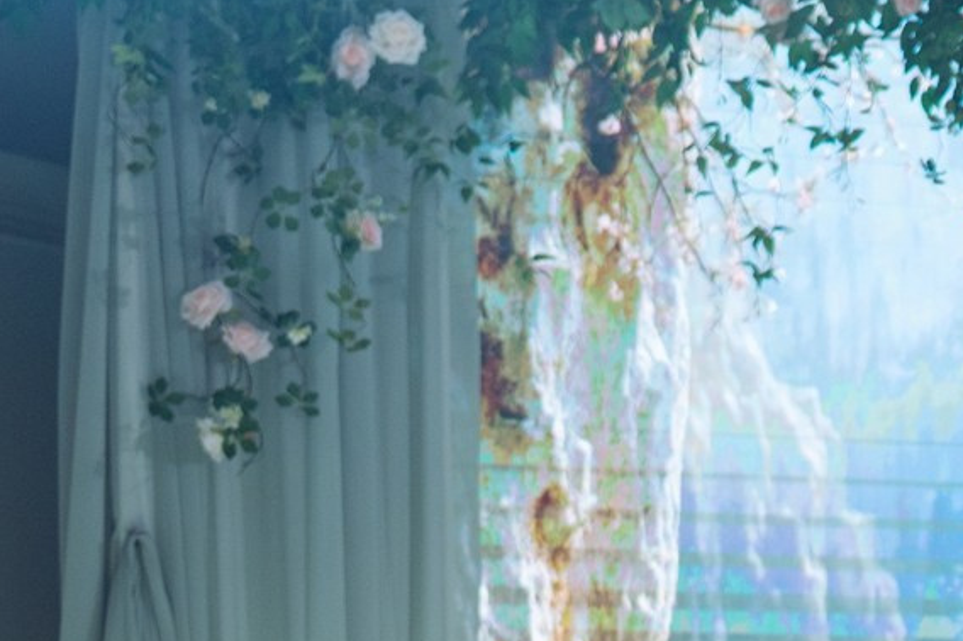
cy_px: 969
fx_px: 4277
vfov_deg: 8.4
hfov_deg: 11.2
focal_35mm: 160
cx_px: 2116
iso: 800
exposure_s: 1/200
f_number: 2.8
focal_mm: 34
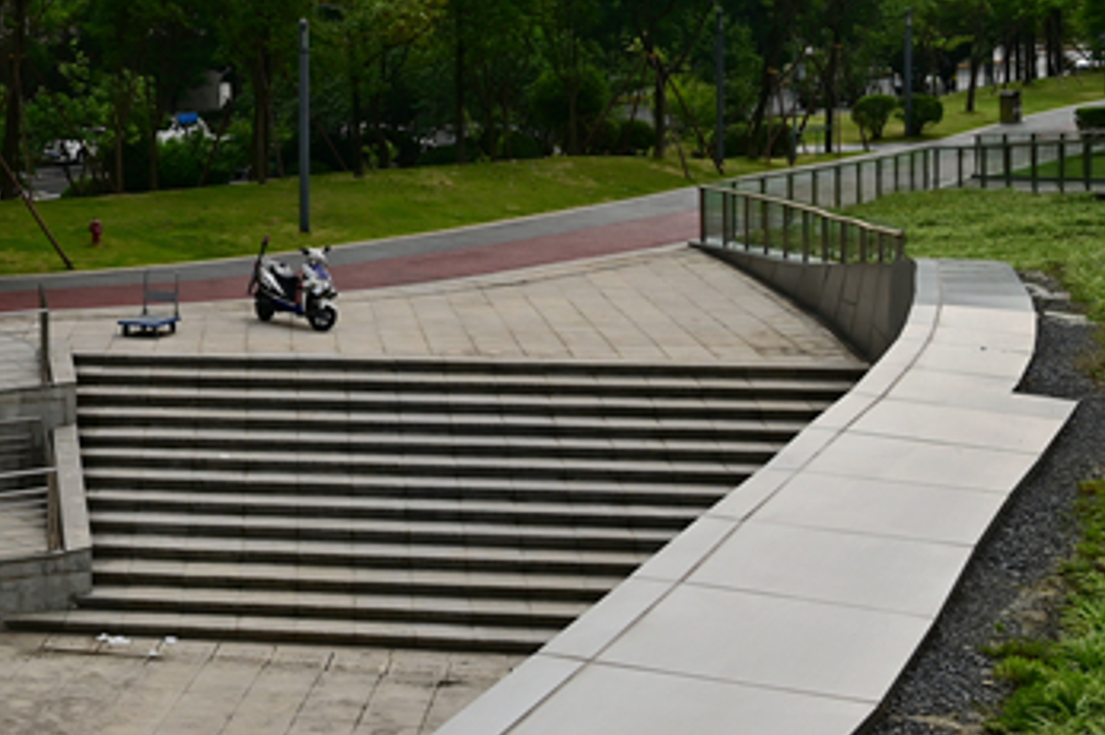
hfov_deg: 22.9
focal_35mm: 83
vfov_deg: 16.0
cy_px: -38
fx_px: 2546
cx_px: -143
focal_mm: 24
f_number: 8
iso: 100
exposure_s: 1/125
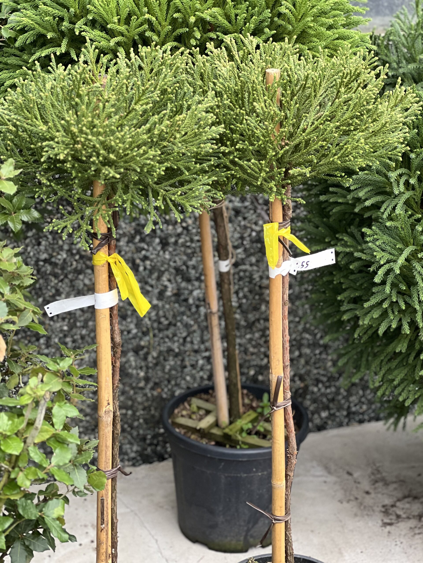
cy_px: 282
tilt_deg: -20.7
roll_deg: -1.0
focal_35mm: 77
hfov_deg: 19.1
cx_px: 212
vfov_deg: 25.3
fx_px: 1255
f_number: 2.8
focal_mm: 9
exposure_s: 1/40
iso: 160
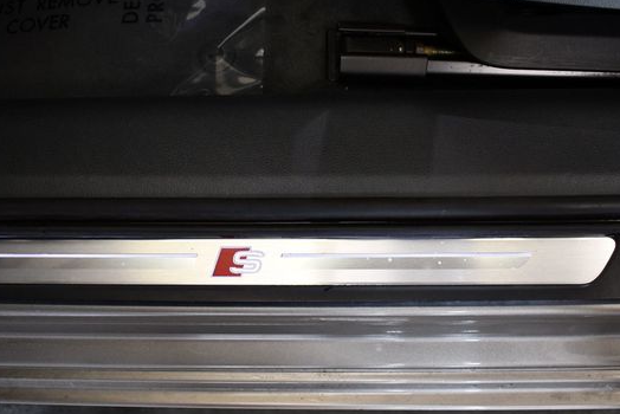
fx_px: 758
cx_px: 291
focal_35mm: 44
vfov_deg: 30.6
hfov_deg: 44.5
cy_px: 209
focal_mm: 18
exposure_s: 1/125
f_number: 3.5
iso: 1100
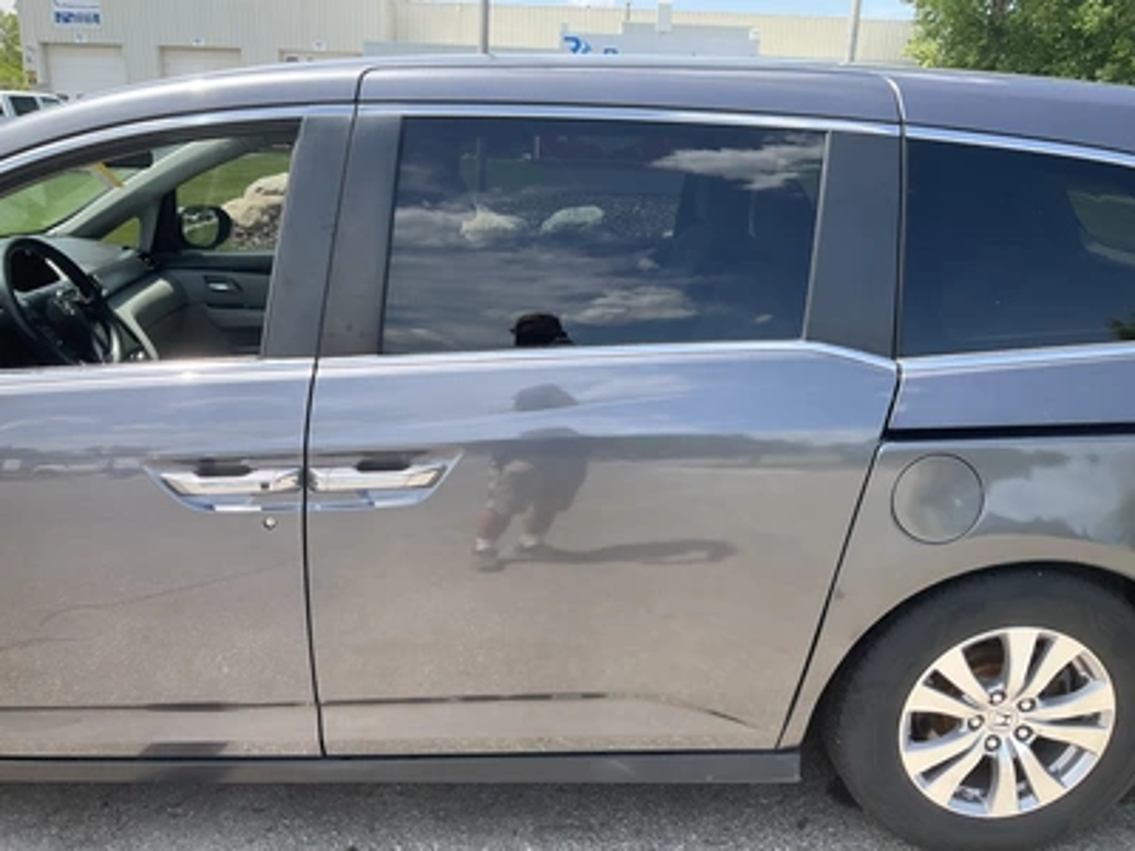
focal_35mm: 29
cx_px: 568
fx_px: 951
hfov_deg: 61.7
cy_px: 426
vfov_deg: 48.2
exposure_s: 1/568
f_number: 1.8
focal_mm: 3
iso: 25
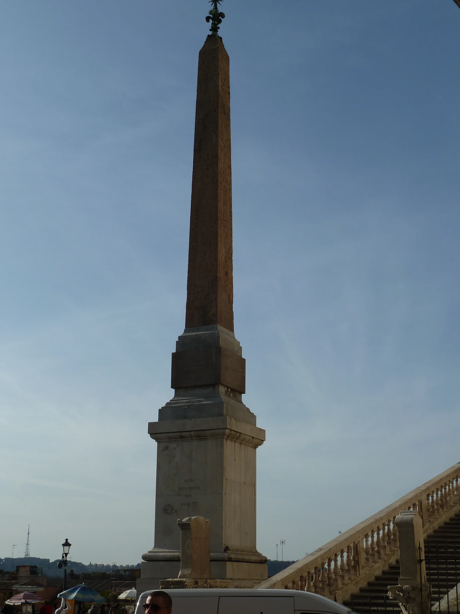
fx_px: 921
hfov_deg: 28.0
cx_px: 230
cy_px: 307
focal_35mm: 52
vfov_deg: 36.8
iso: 80
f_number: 5.6
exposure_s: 1/800
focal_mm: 8.5
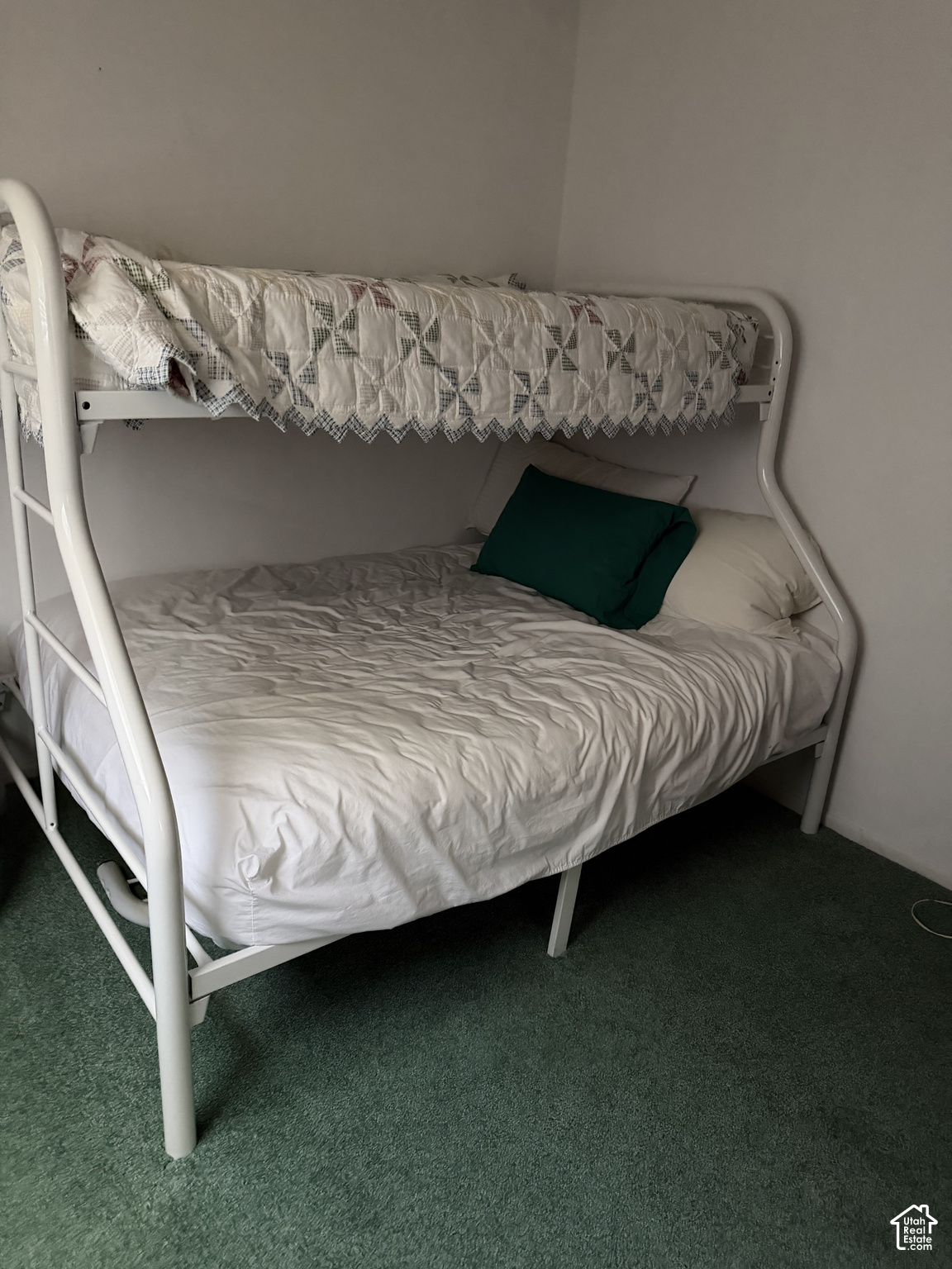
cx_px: 476
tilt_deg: -19.0
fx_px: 880
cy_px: 634
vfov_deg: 71.6
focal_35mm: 24
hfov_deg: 56.8
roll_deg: -6.0
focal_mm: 6.76
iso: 1000
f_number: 1.78
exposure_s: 1/30
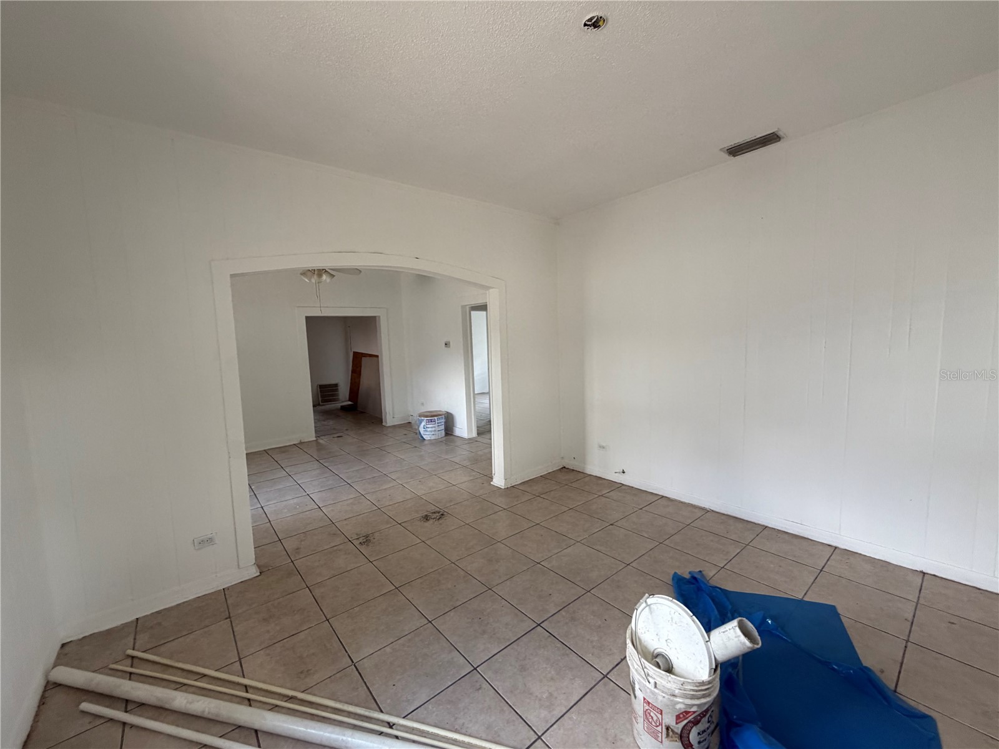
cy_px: 374
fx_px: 404
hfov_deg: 102.1
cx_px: 500
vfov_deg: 85.7
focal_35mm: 14
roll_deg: +2.1
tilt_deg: -3.3
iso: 250
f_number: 2.2
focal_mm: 2.22
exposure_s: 1/121
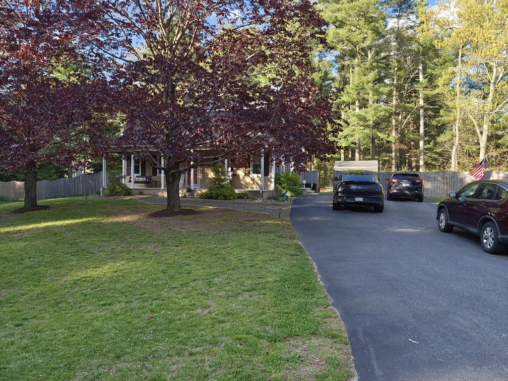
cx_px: 254
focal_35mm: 24
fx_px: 352
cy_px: 190
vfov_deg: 56.8
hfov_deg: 71.6
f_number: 1.8
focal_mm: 5.41
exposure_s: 1/120
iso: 300
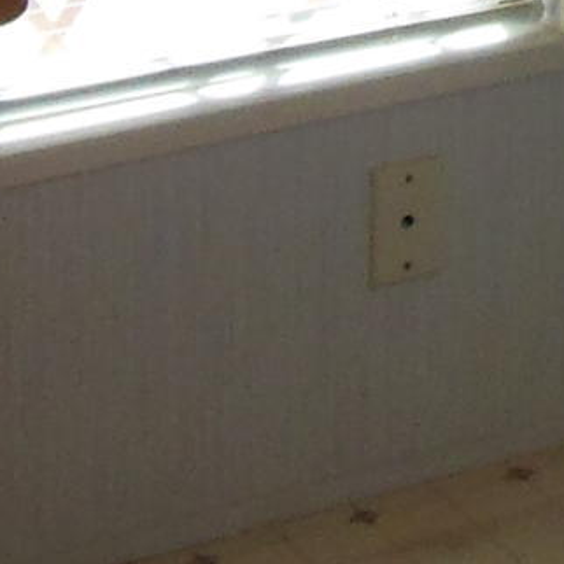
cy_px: -1077
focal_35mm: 206
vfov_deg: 7.5
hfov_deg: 8.0
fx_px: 3797
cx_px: 1226
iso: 200
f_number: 3.2
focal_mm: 4.5
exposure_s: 1/250
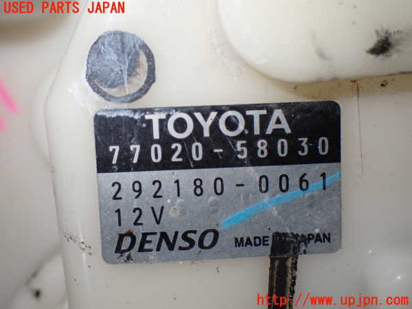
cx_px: 206
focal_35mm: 47
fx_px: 559
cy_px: 154
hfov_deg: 40.4
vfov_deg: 30.9
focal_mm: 8.4
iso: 320
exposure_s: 1/200
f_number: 3.1
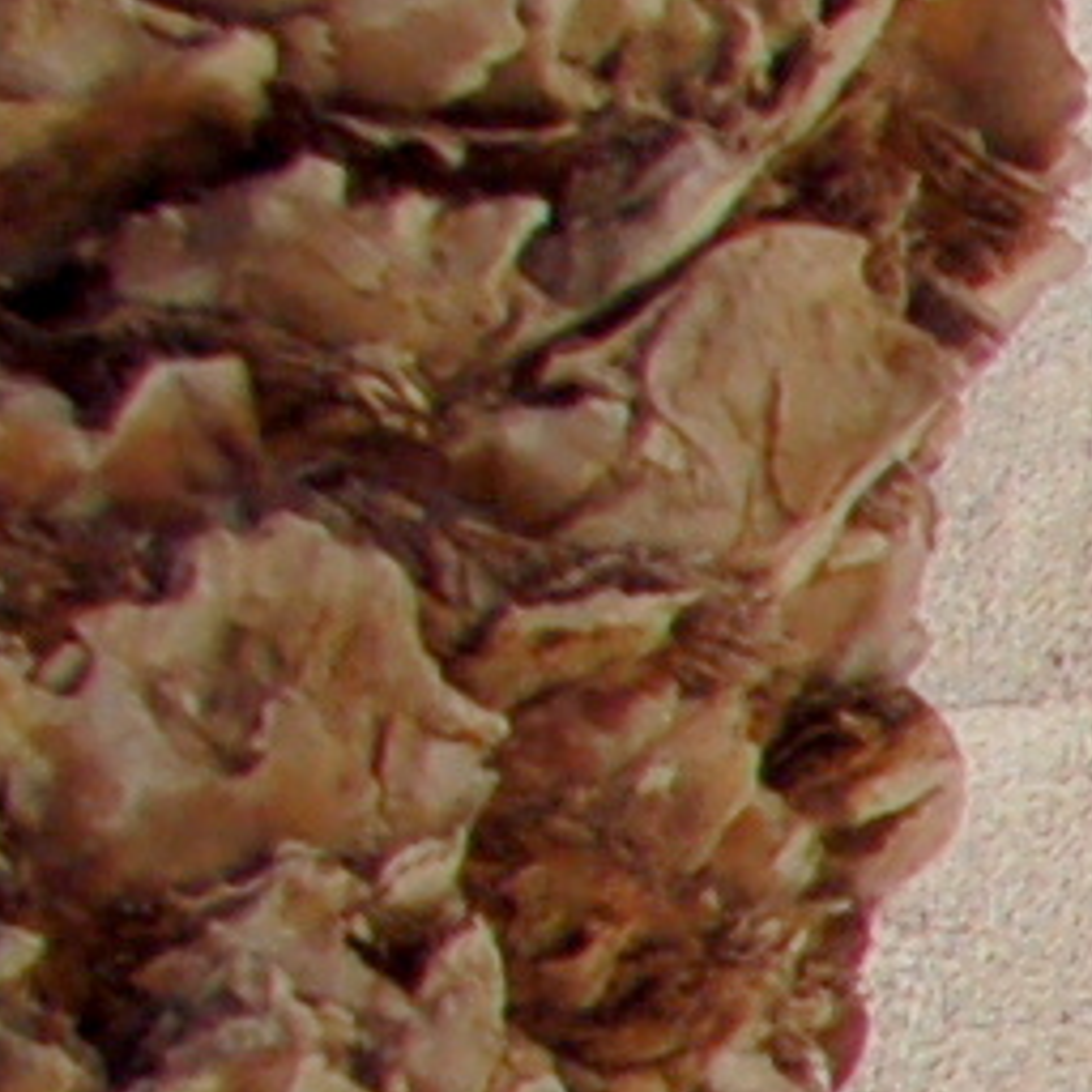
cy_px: 3054
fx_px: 10671
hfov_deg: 4.8
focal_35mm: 299
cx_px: 5643
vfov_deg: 5.6
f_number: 11
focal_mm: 20
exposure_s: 1/500
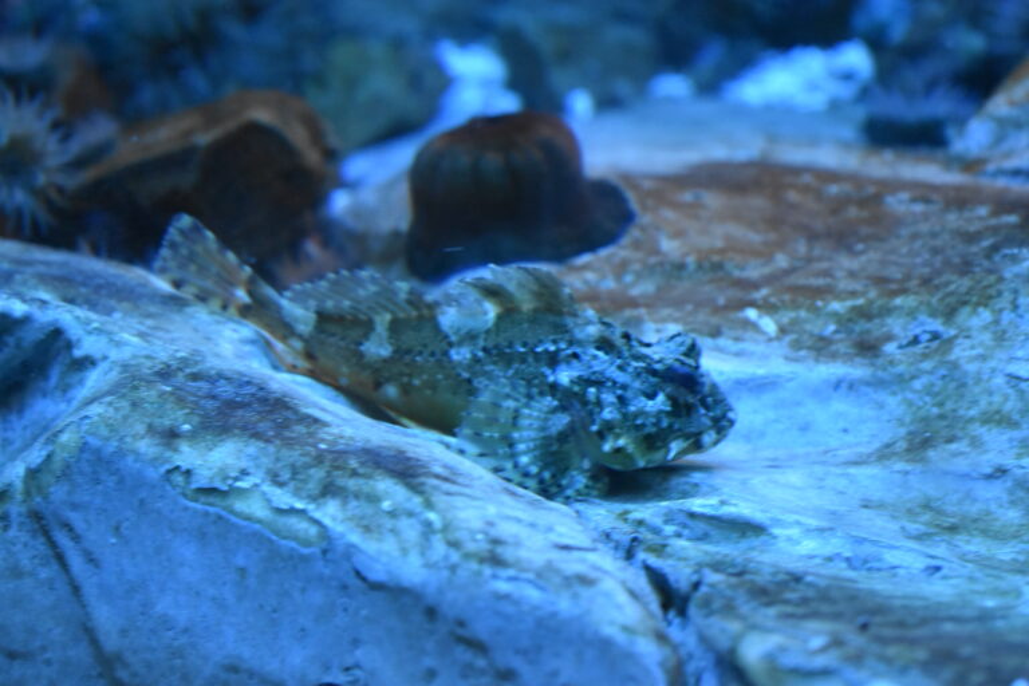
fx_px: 2358
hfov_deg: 24.6
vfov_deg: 16.6
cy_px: 343
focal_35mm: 82
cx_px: 514
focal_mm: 55
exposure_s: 1/15
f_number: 5.6
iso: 3200
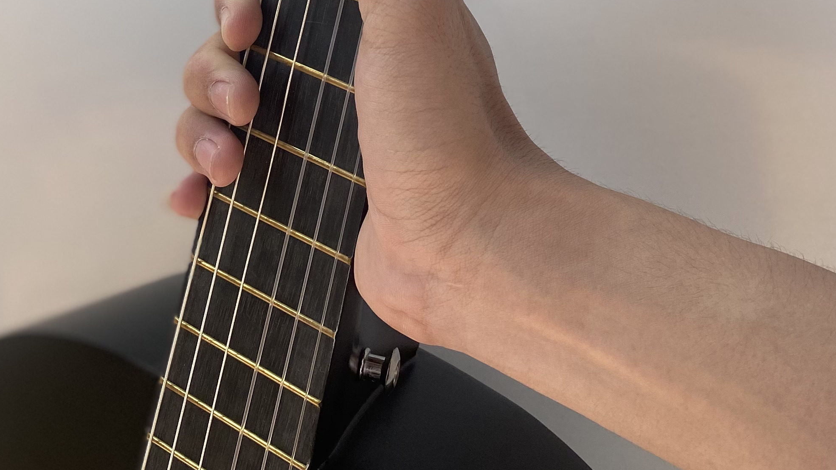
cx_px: 414
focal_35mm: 58
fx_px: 1286
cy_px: -318
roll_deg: +14.3
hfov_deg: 36.0
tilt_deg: -0.7
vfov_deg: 17.6
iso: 32
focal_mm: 4.25
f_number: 1.8
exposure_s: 1/942
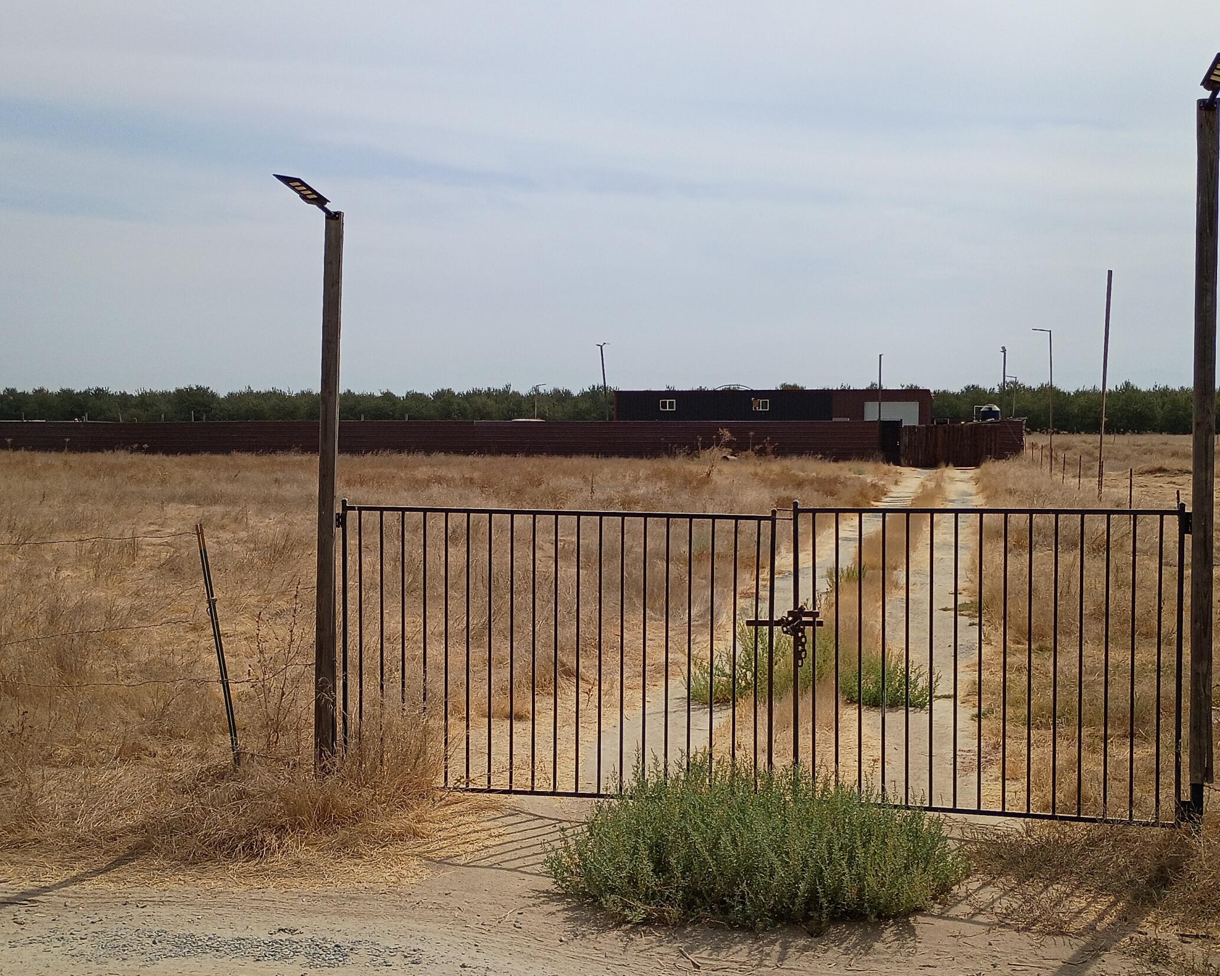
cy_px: 546
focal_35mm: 41
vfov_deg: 36.4
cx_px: 616
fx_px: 1480
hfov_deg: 44.8
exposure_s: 1/2674
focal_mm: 4.27
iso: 105
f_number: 1.8
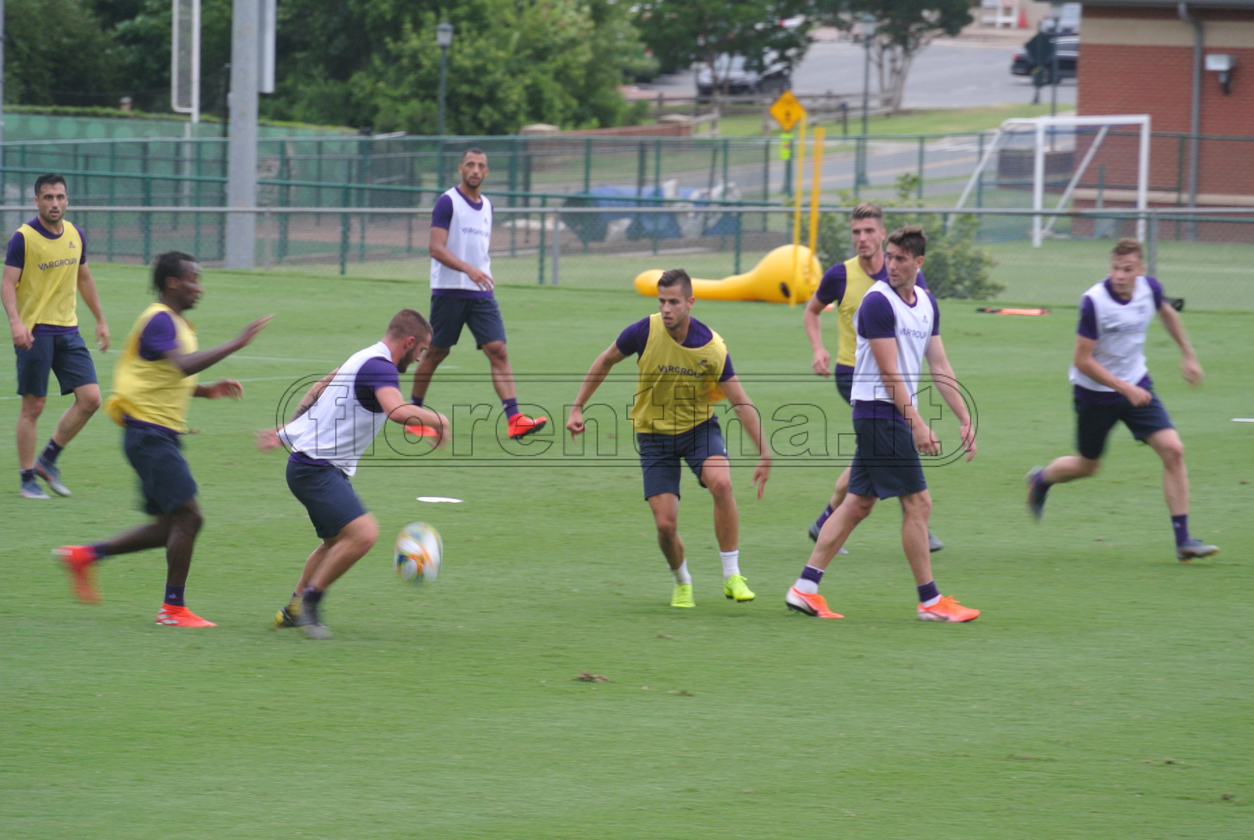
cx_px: 627
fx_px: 10358
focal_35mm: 297
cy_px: 420
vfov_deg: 4.6
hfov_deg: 6.9
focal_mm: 110
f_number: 5.6
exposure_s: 1/60
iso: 200
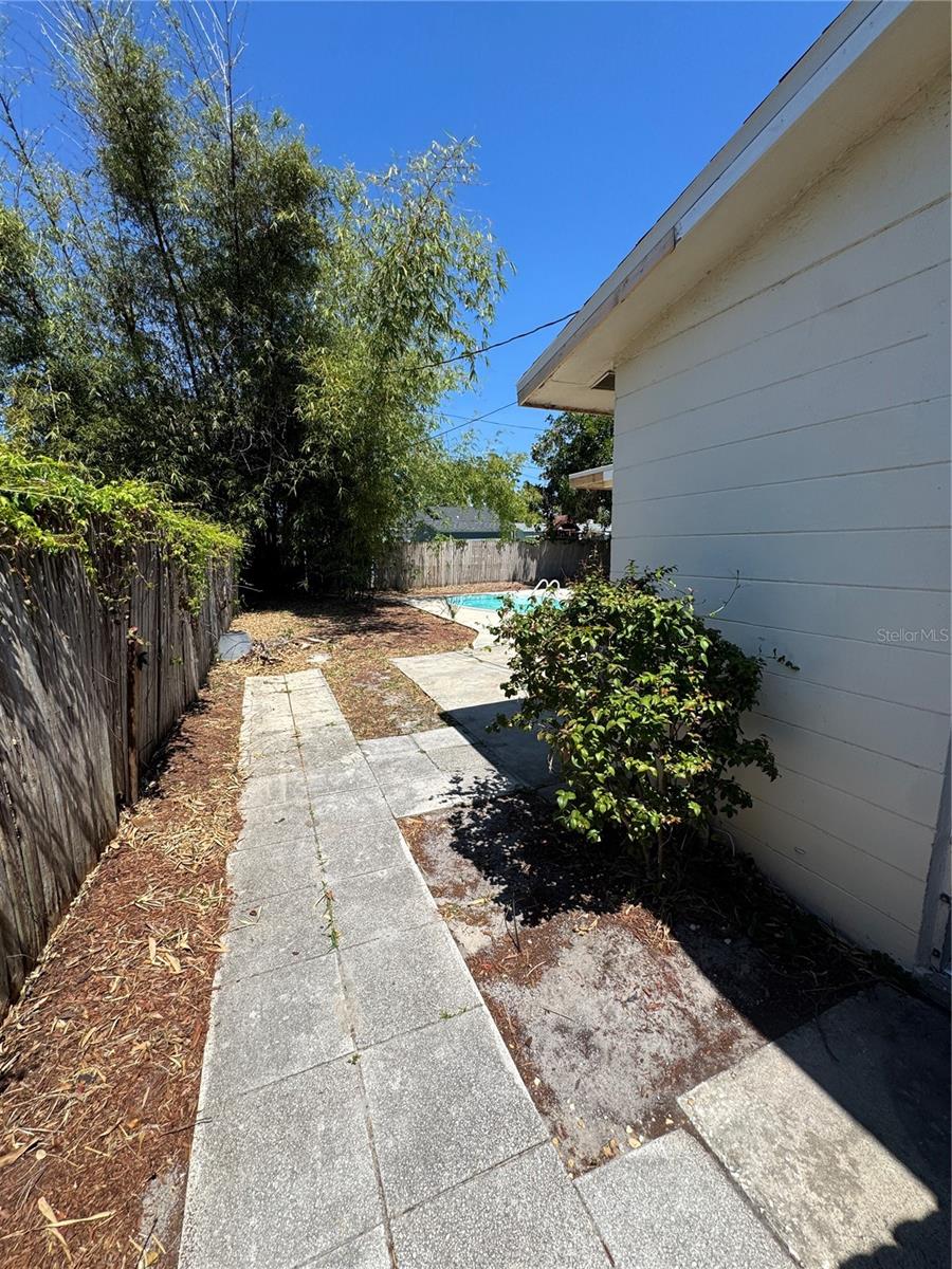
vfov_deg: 102.1
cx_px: 476
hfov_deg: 85.7
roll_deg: +2.3
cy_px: 634
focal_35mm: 14
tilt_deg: -10.6
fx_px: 513
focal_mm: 2.22
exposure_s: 1/2208
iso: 50
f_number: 2.2
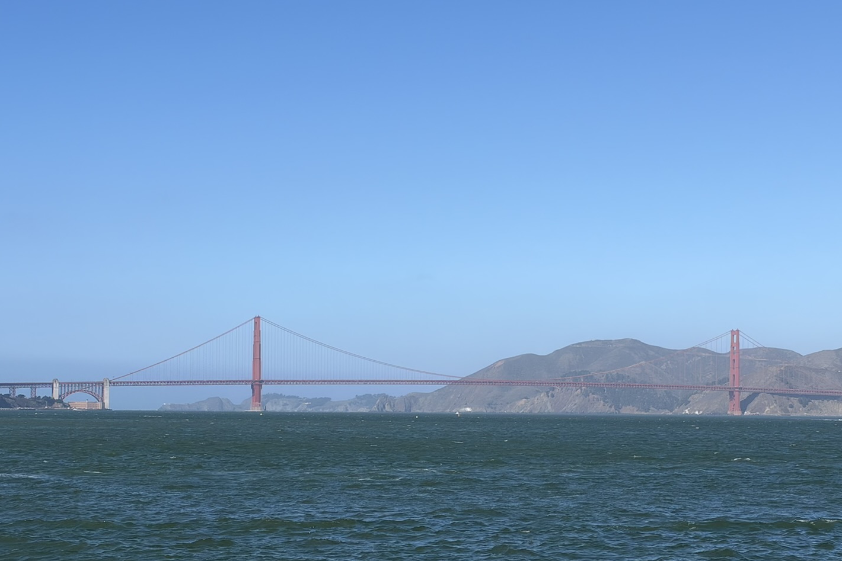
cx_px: 493
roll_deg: +0.0
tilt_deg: +1.5
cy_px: 374
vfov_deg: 18.9
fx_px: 1684
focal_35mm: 72
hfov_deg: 28.0
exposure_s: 1/6173
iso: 64
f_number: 1.8
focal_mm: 6.93
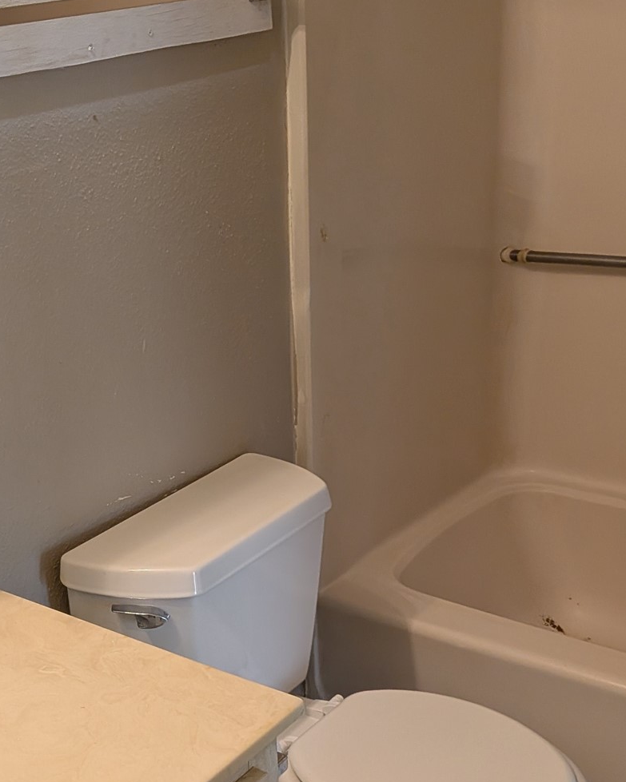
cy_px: 486
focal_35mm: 49
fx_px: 1135
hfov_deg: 29.6
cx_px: 69
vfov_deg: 37.8
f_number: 1.7
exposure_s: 1/120
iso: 376
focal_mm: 4.53
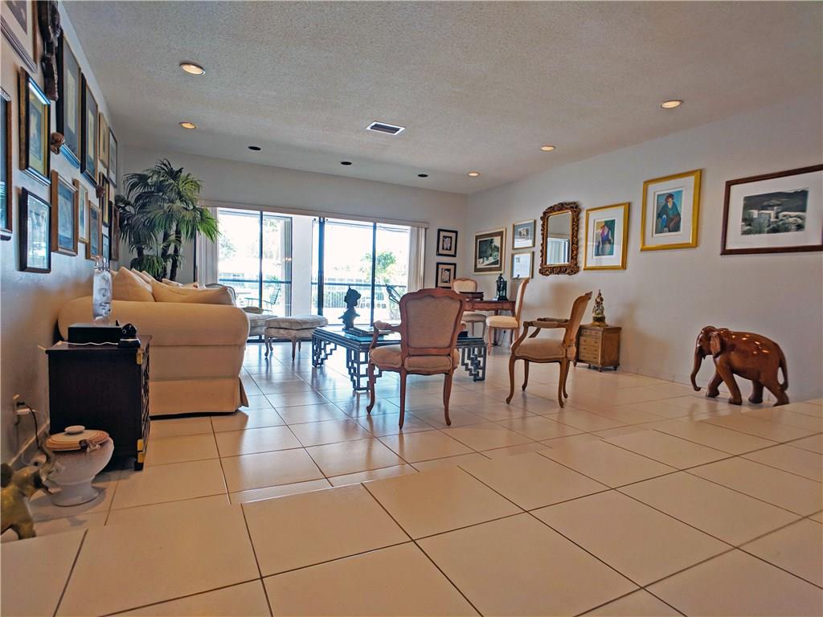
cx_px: 412
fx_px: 642
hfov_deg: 65.3
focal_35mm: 27
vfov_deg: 51.4
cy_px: 308
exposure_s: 1/140
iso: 54
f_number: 1.8
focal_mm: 4.44
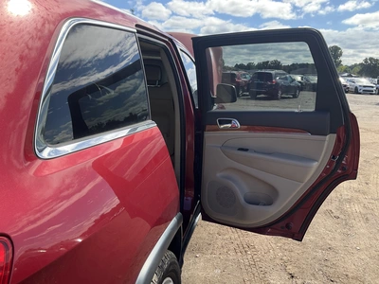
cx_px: 190
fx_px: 318
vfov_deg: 48.2
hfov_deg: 61.7
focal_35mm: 29
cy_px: 142
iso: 25
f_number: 1.8
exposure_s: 1/739
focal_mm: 3
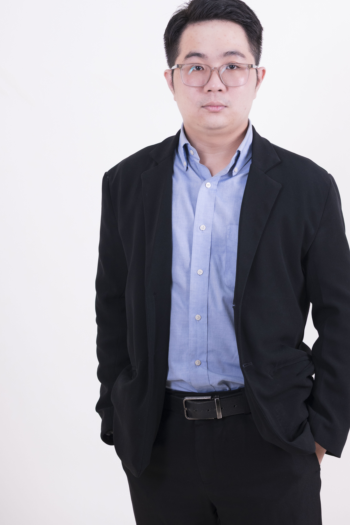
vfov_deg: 20.0
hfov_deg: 13.4
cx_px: 208
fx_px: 1487
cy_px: 213
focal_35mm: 102
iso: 320
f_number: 4
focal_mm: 56
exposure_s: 1/160
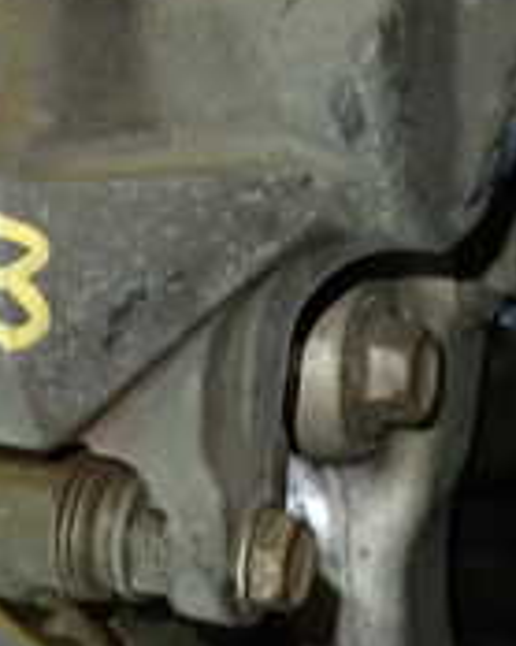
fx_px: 1605
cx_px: 93
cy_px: 7
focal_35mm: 84
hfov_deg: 18.1
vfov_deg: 22.0
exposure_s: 1/30
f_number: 2
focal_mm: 4.5
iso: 400
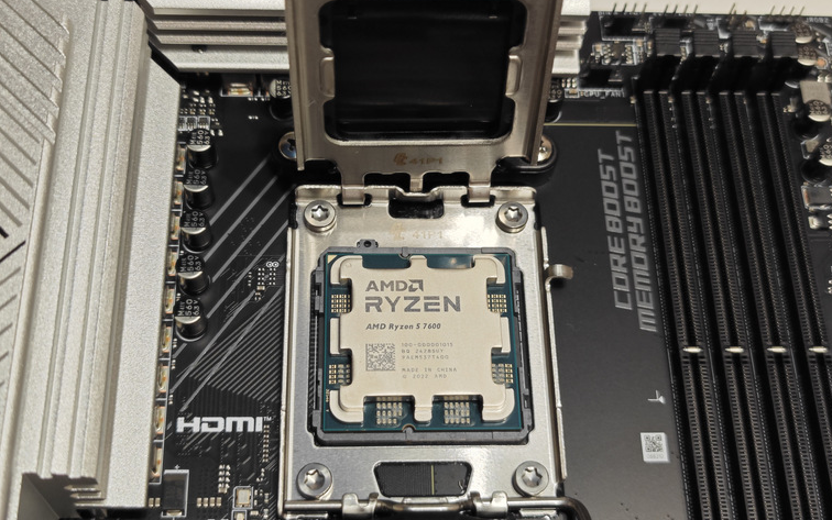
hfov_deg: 41.0
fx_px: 1111
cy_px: 253
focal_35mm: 49
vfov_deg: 26.4
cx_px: 417
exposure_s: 1/50
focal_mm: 8.7
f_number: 1.9
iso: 500
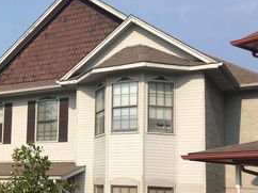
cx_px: 13
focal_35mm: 60
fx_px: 447
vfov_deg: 24.2
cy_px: 137
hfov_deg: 30.4
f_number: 2.2
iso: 25
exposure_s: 1/1399
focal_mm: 4.15
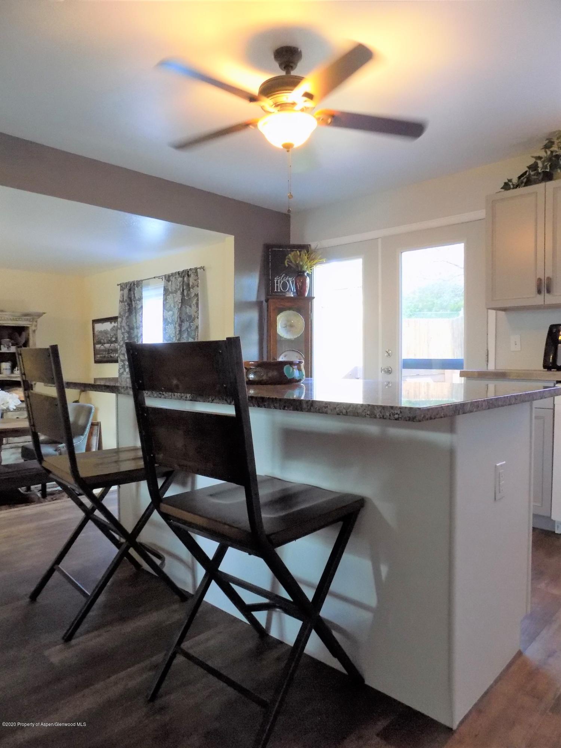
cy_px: 374
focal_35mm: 23
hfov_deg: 58.9
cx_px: 280
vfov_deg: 73.9
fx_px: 497
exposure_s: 1/20
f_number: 3.1
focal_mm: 4
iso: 400
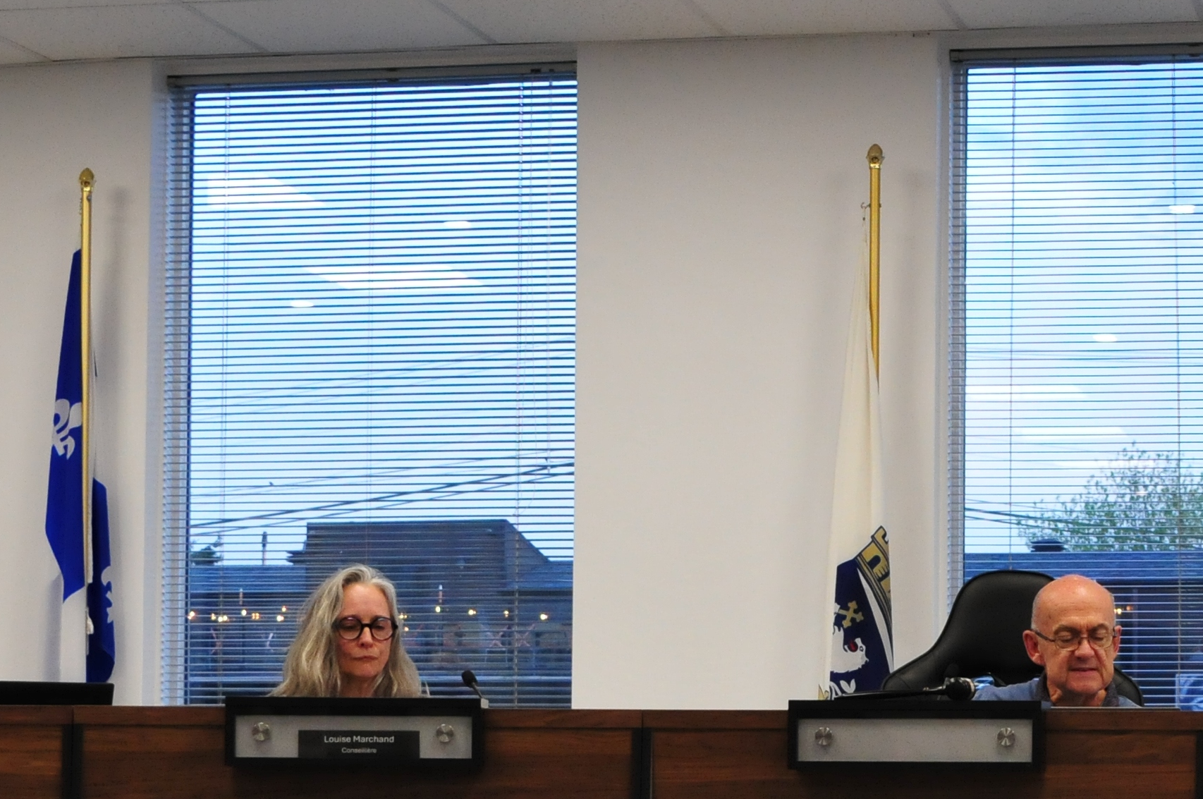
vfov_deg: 14.4
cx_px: 1020
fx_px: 3146
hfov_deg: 21.3
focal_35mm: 94
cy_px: 647
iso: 1000
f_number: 5.6
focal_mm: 25
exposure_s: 1/125
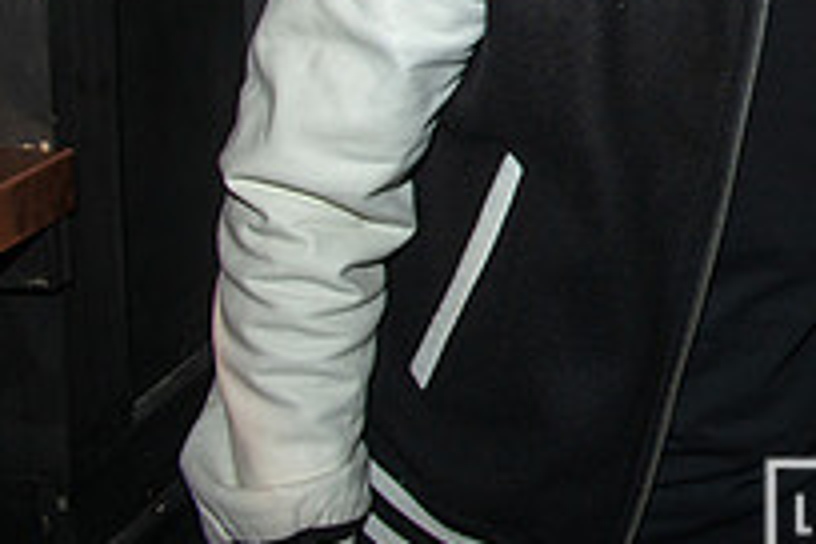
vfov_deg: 17.7
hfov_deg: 24.1
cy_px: -86
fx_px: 1677
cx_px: 1048
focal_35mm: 74
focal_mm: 26
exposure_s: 1/160
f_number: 5
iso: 320
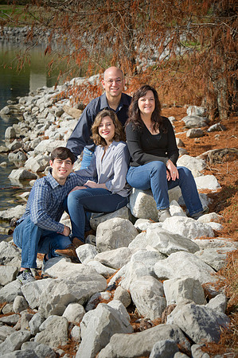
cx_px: 119
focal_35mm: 110
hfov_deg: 12.4
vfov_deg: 18.6
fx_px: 1093
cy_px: 179
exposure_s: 1/400
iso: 200
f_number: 7.1
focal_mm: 110
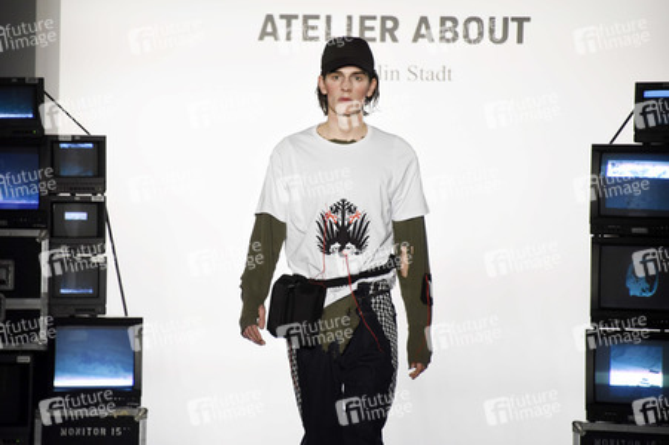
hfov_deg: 6.9
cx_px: 334
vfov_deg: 4.6
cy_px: 222
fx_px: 5571
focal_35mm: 300
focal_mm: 300
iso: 4000
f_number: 5.6
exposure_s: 1/320
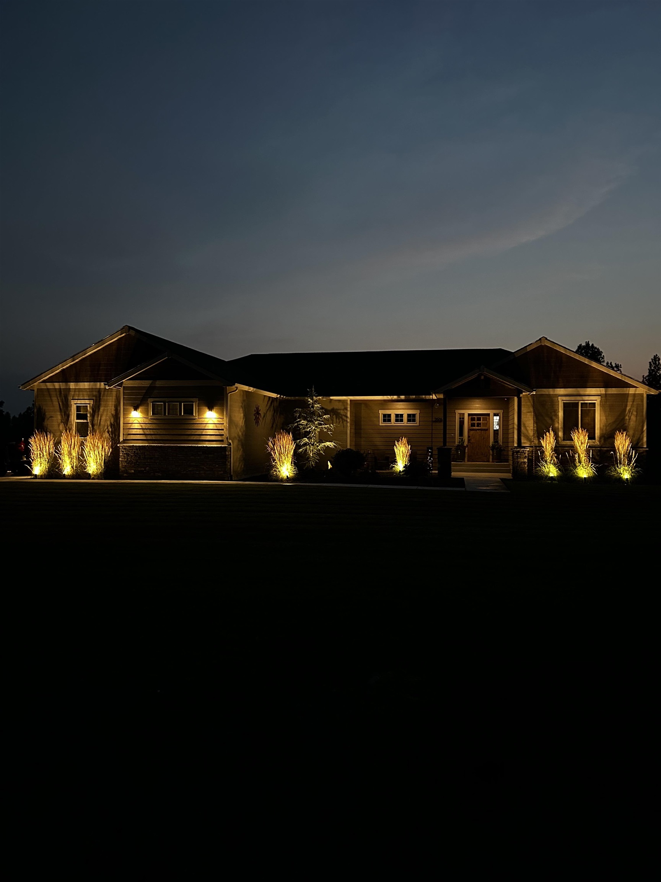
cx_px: 330
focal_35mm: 26
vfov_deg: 67.3
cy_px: 441
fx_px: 662
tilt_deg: +1.2
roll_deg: +0.3
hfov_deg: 53.1
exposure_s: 1/30
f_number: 1.5
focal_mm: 5.7
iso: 1000
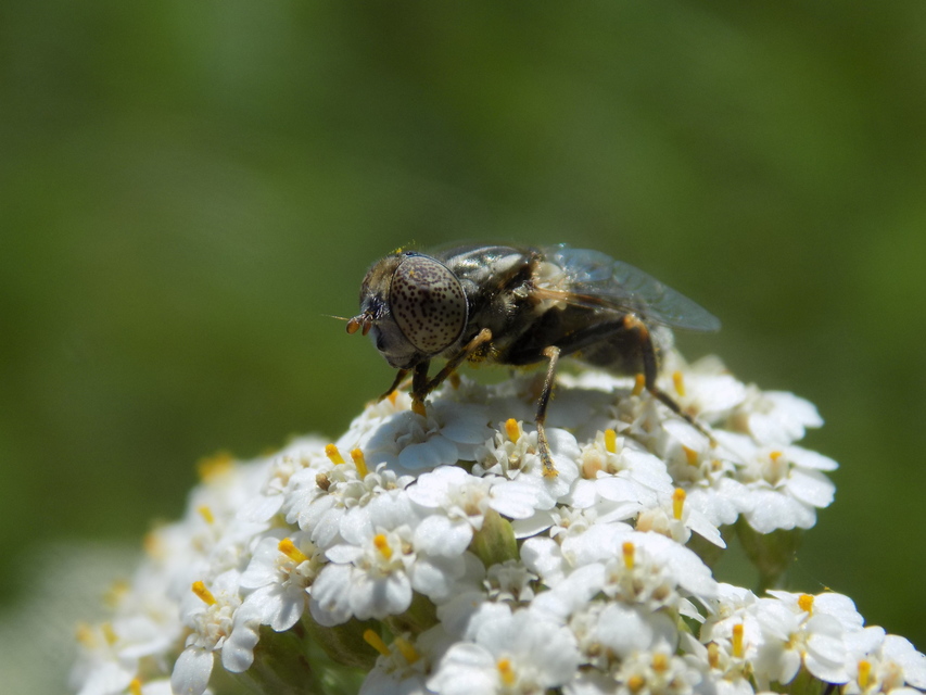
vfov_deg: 12.6
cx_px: 463
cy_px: 348
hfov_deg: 16.7
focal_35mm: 118
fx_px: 3157
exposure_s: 1/800
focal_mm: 20.9
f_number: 4.8
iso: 80
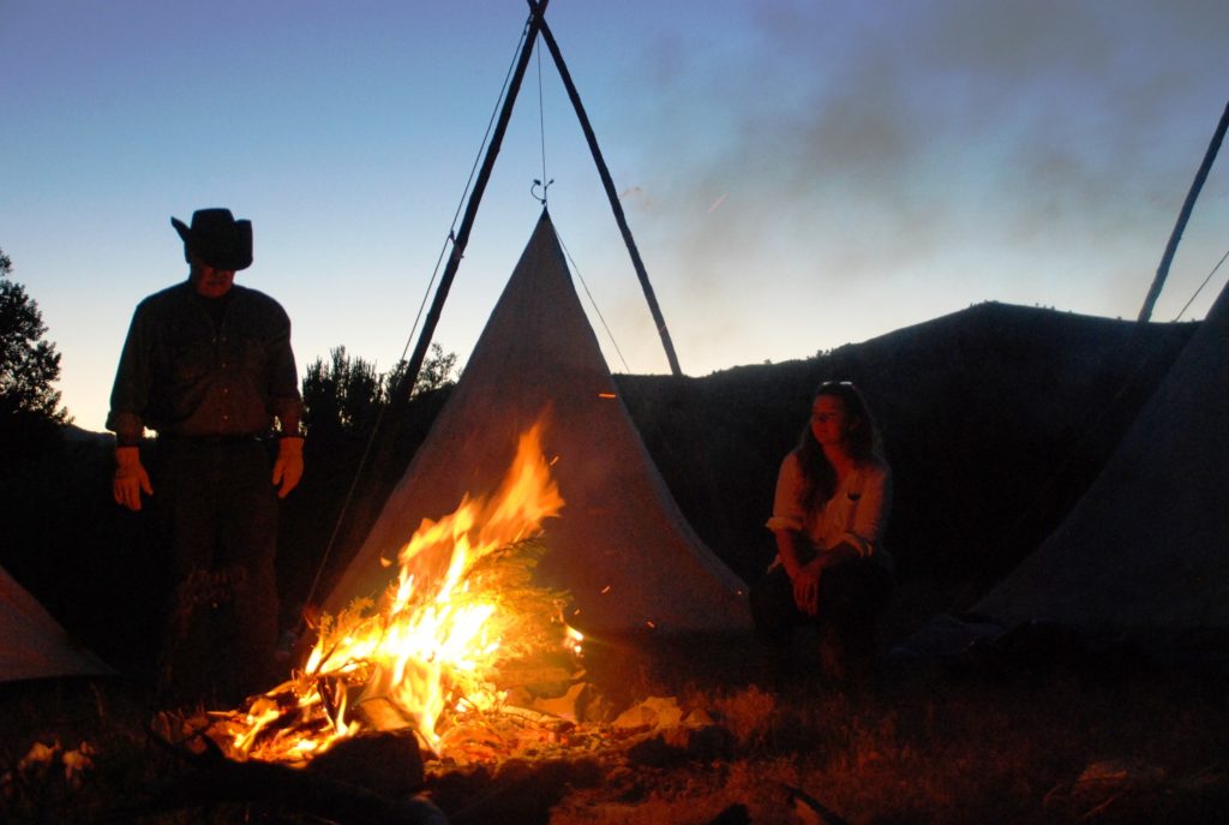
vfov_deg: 28.2
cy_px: 412
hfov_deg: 41.0
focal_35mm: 48
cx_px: 614
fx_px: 1642
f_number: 4.2
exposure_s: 1/40
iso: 1250
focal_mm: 32
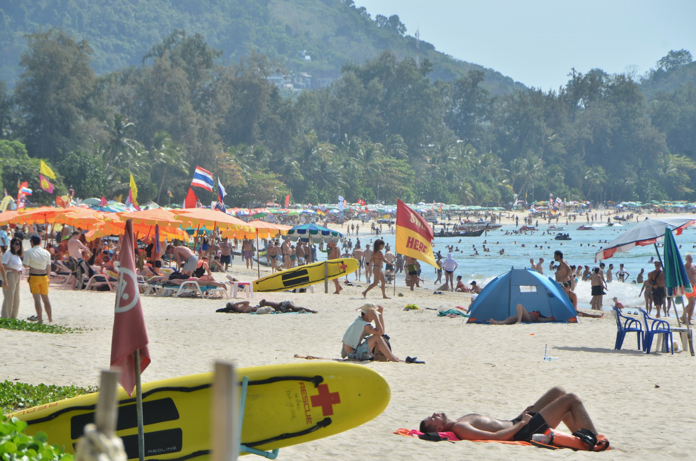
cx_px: 348
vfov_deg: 4.6
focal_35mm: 300
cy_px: 230
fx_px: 5788
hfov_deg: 6.9
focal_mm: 200
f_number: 14
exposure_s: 1/200
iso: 160
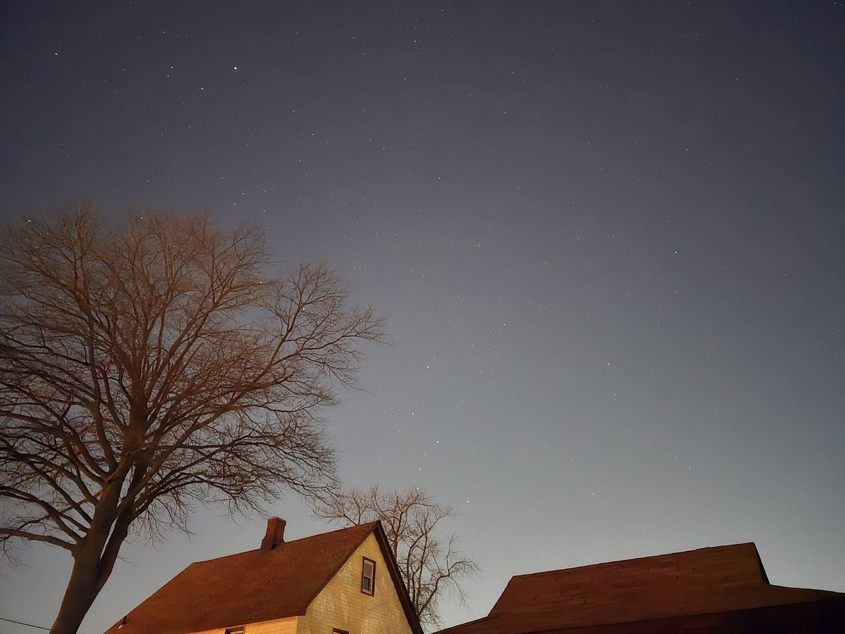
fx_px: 561
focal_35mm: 23
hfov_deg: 73.9
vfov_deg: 58.9
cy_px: 317
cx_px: 422
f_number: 1.7
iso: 3200
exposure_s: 1/2
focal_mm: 6.3
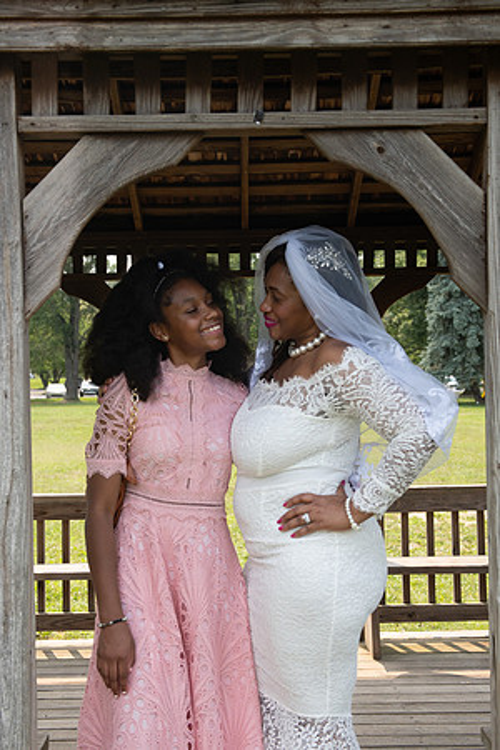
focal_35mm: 55
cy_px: 375
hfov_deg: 24.6
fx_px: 1146
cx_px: 250
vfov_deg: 36.2
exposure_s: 1/1600
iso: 800
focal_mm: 53
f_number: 6.3
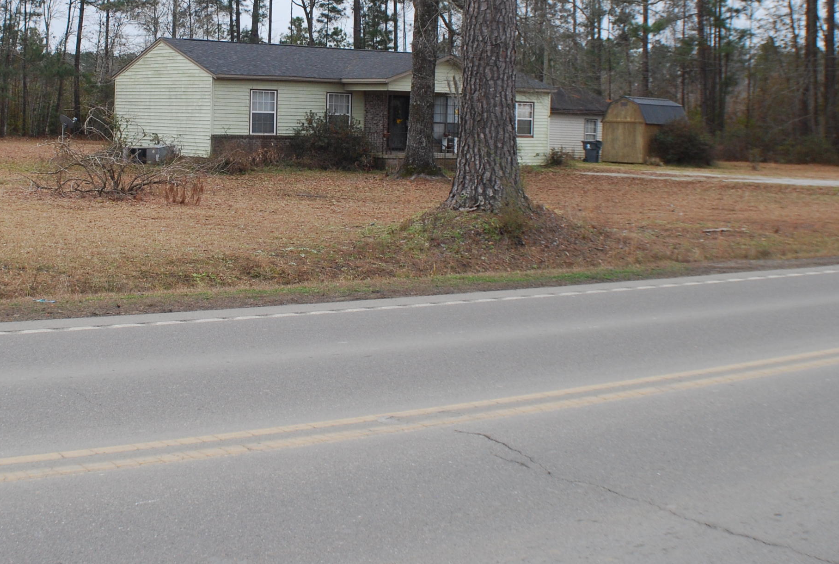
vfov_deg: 20.2
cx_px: 251
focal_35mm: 67
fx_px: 1565
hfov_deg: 29.7
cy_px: 123
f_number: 8
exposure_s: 1/250
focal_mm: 28
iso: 400
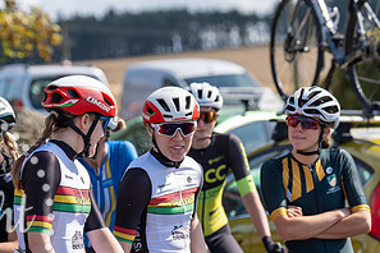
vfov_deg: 6.3
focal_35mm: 219
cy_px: 154
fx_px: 2311
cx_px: 133
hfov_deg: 9.4
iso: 100
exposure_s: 1/800
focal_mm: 112
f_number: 3.5
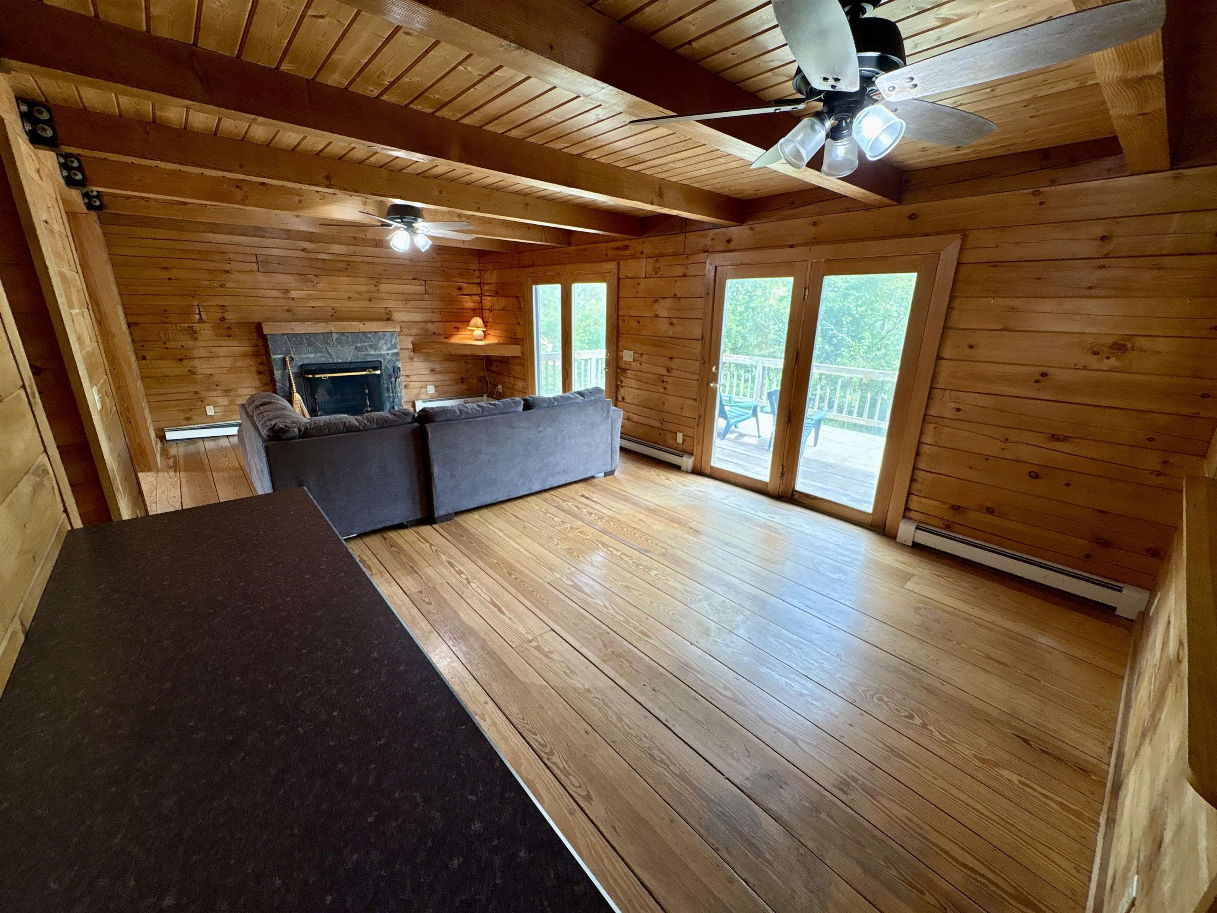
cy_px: 456
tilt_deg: -17.2
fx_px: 492
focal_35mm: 14
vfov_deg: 85.7
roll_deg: +0.1
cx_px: 608
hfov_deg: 102.1
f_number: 2.2
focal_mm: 2.22
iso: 200
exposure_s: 1/60
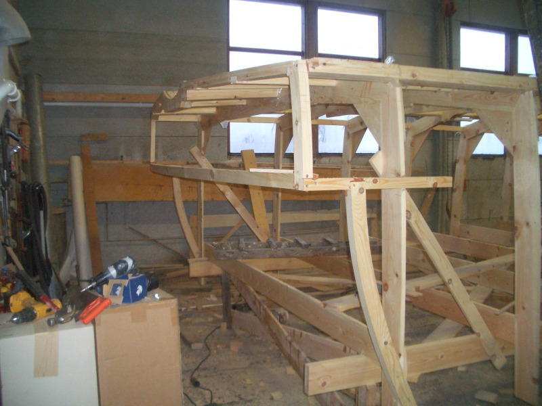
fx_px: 548
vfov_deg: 40.7
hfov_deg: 52.6
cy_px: 203
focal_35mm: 35
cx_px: 271
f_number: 2.6
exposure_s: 1/60
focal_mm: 5.8
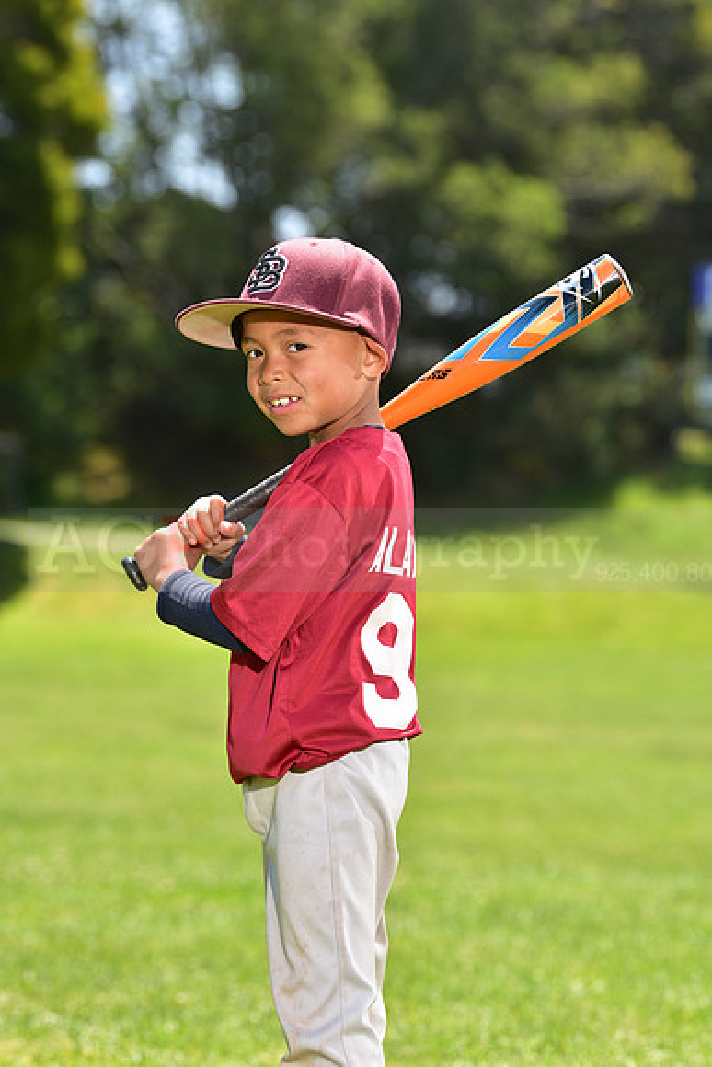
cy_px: 534
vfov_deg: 15.2
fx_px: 4002
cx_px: 356
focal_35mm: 135
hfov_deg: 10.2
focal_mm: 135
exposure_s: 1/200
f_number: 5
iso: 80
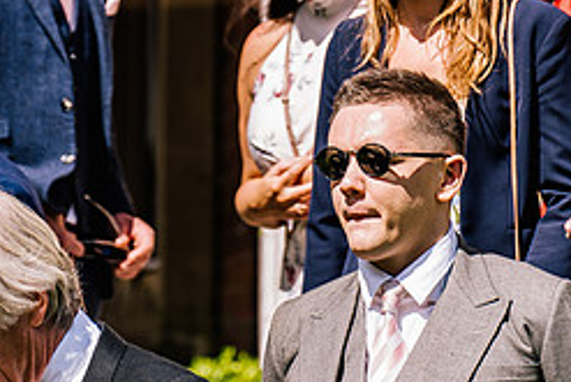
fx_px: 5856
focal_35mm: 369
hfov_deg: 5.6
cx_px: 379
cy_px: 112
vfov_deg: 3.7
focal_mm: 157
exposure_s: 1/640
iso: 160
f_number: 5
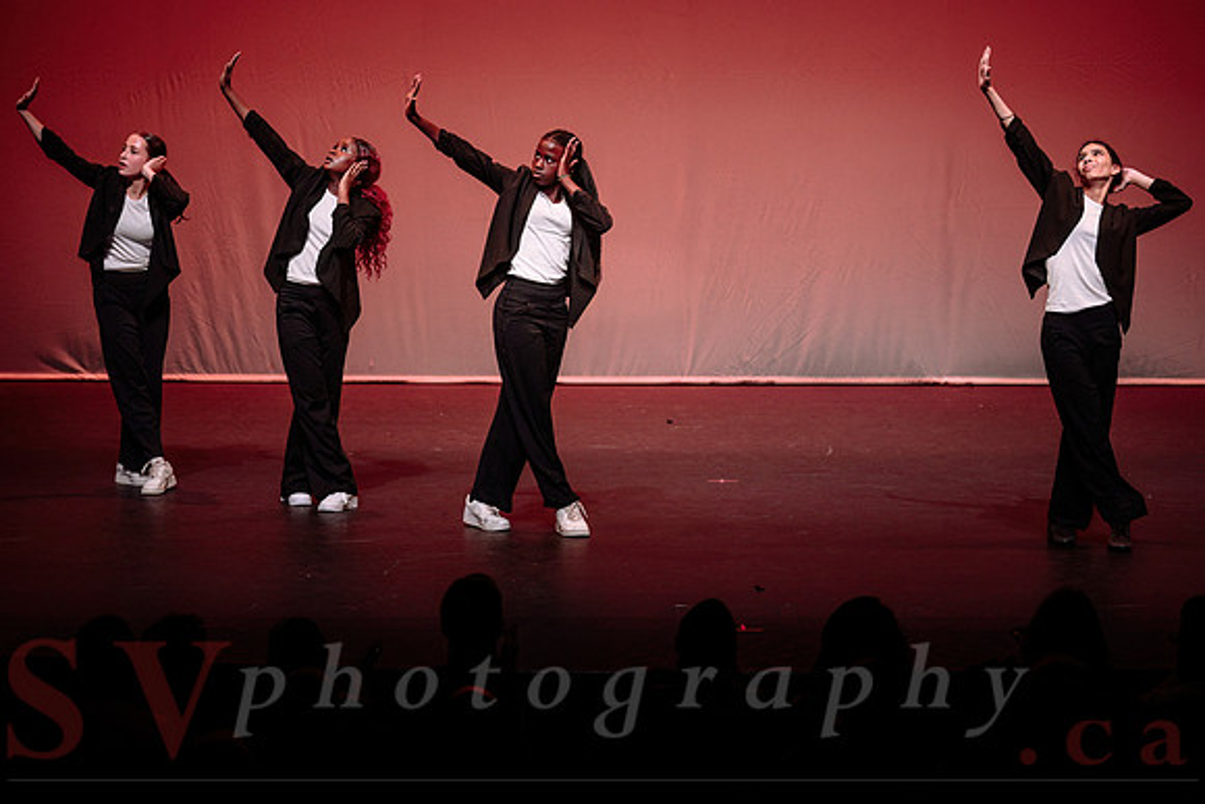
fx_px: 4041
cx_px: 618
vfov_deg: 11.4
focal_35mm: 121
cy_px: 363
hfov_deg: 17.0
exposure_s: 1/400
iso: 1250
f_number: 2.8
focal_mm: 110
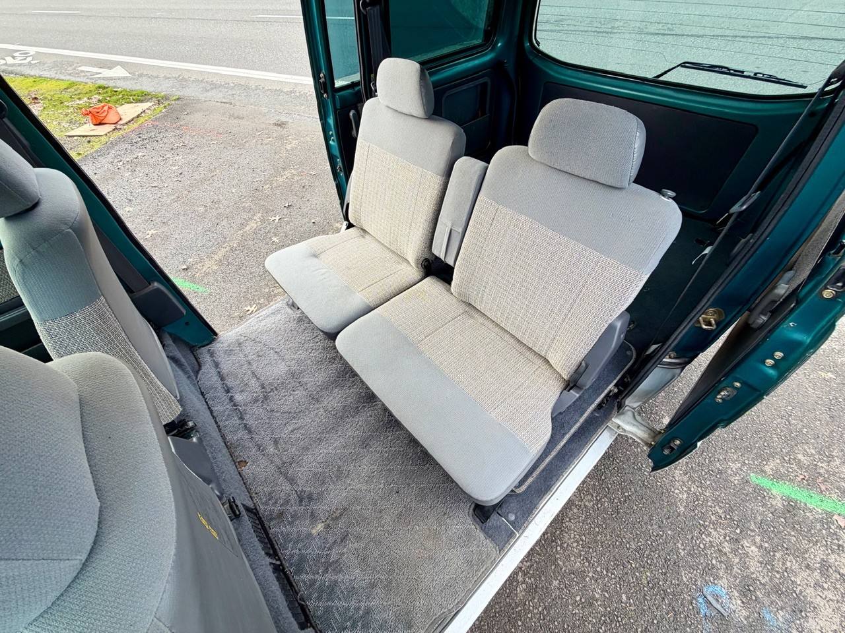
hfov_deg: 102.1
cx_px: 422
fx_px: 342
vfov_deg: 85.7
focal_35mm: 14
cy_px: 316
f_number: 2.2
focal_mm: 2.22
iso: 50
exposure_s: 1/121
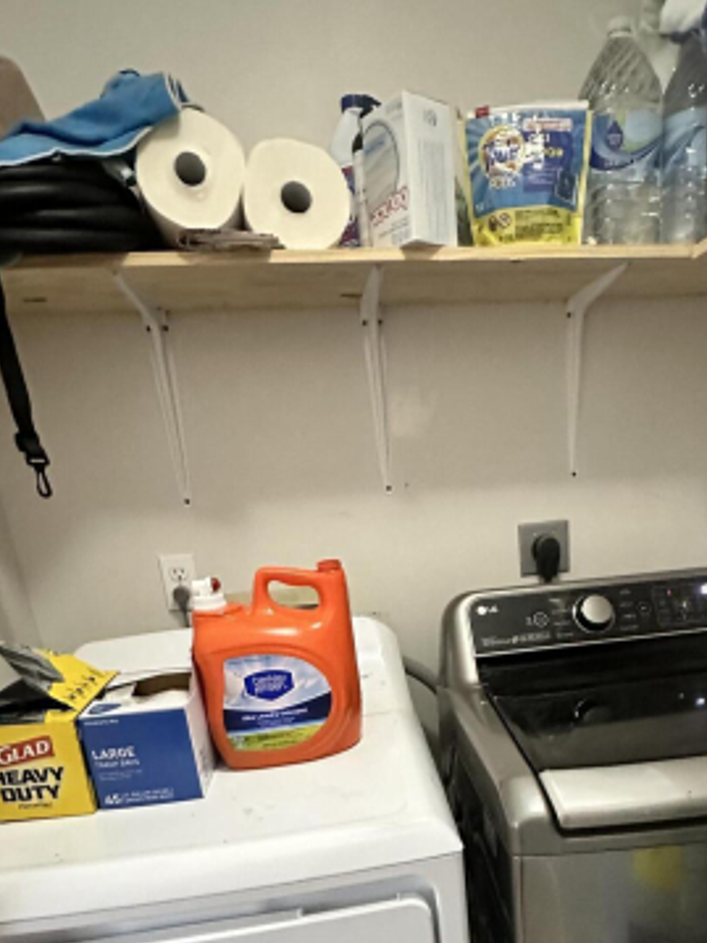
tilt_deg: -20.9
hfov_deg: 52.2
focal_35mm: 26
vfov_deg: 62.4
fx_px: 708
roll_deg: +3.5
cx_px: 460
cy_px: 737
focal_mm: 2.22
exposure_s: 1/40
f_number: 2.2
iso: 1000
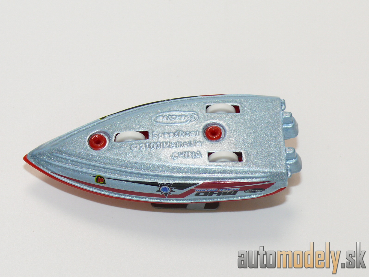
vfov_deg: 14.4
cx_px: 184
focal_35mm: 103
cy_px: 138
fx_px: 1098
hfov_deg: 19.1
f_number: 4
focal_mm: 13.6
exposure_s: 1/40
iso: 100
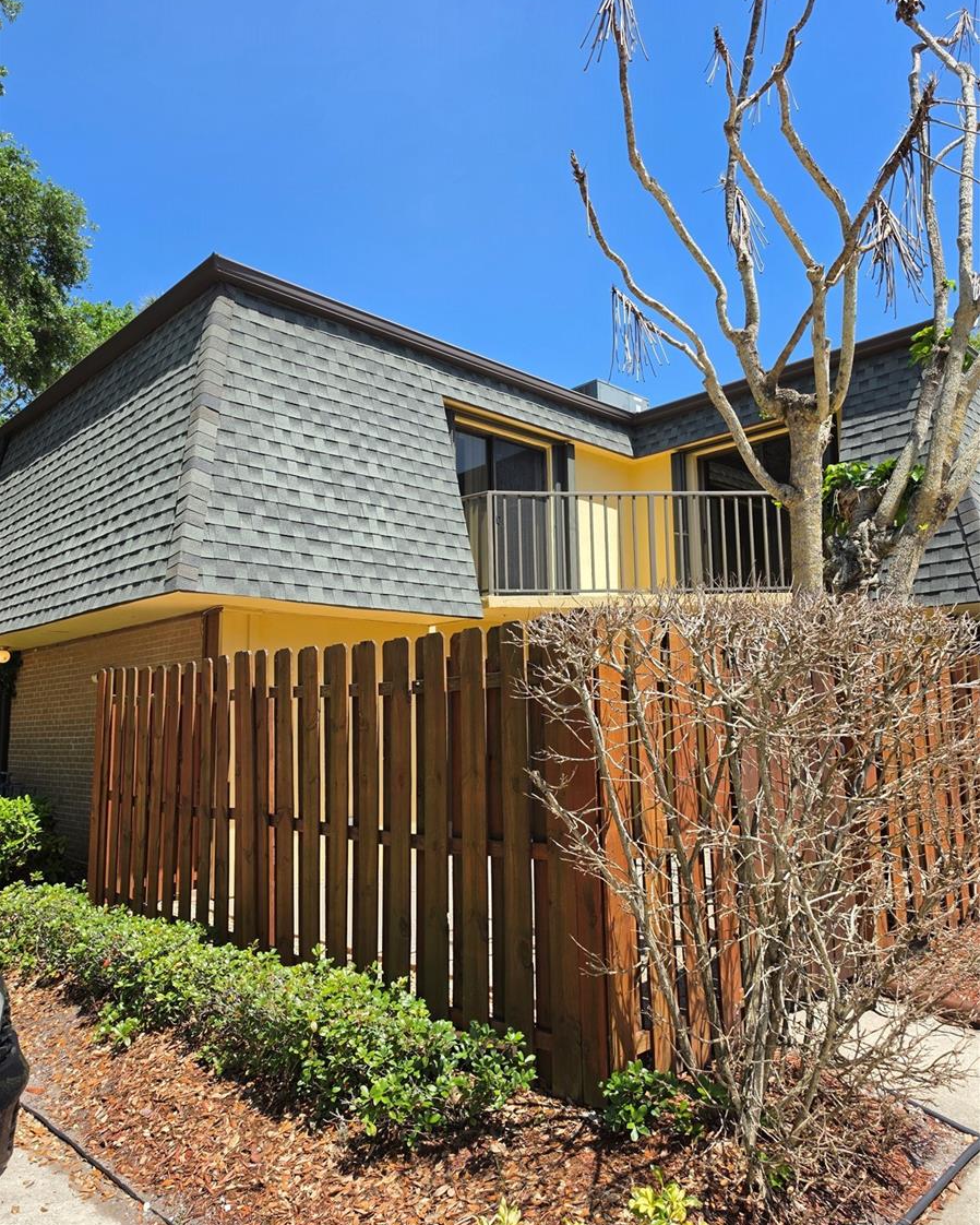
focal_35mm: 24
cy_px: 629
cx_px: 490
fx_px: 870
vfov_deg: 70.3
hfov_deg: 58.8
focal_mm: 6.5
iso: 64
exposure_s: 1/3889
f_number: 1.4
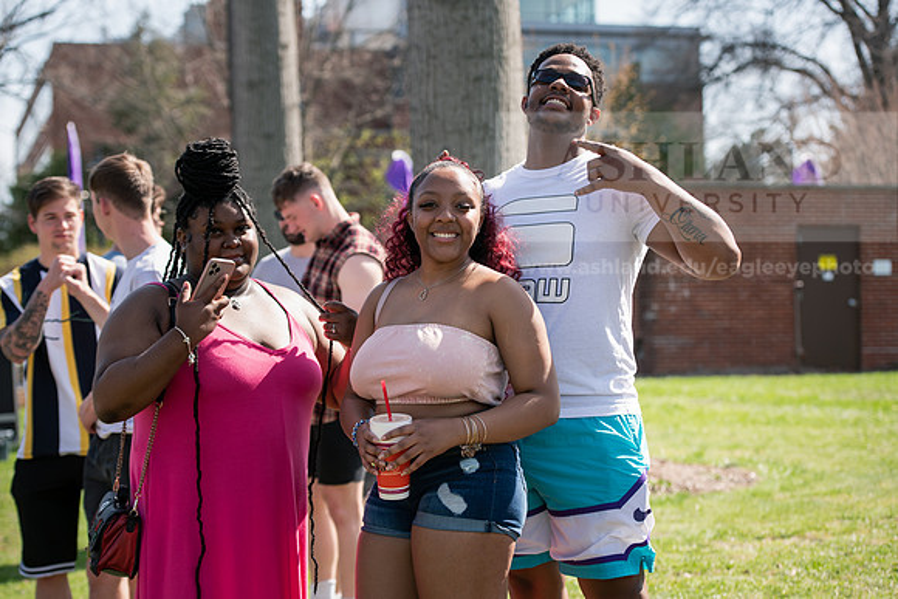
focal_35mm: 82
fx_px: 2046
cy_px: 300
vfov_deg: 16.7
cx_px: 449
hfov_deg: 24.8
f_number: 4
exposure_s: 1/500
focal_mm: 82
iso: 125
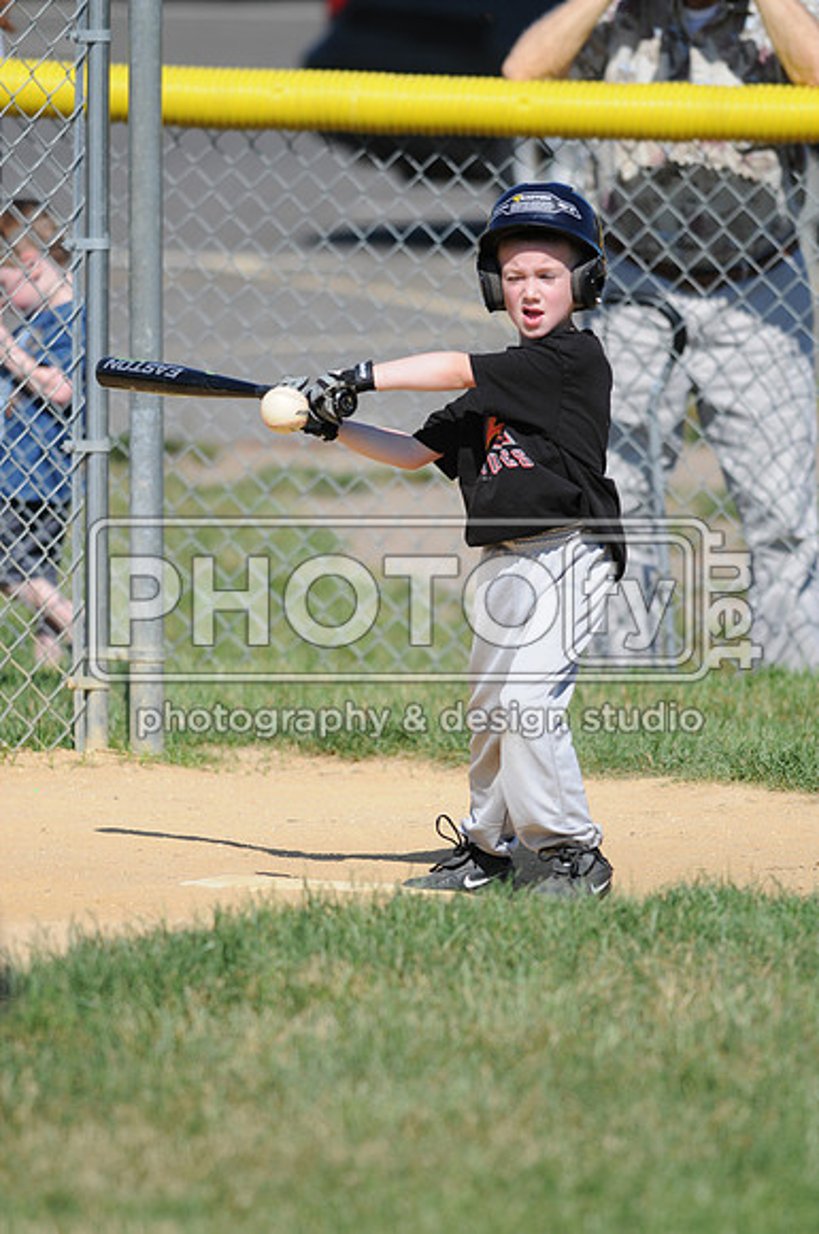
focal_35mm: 450
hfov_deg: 3.0
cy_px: 617
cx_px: 410
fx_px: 15401
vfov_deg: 4.6
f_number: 4
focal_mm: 300
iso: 200
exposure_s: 1/2000
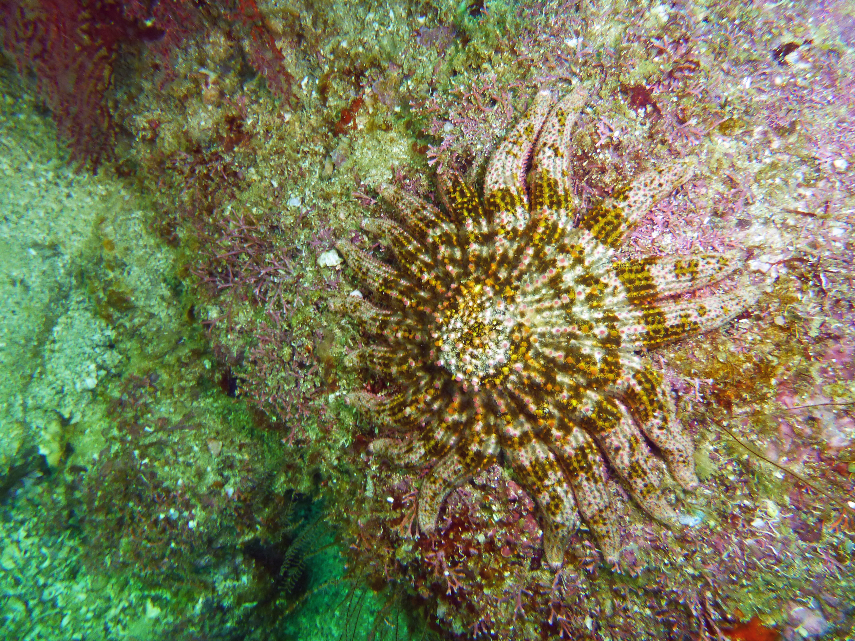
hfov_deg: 71.6
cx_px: 428
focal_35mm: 24
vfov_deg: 56.8
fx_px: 593
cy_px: 320
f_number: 3.3
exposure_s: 1/60
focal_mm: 4.3
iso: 125
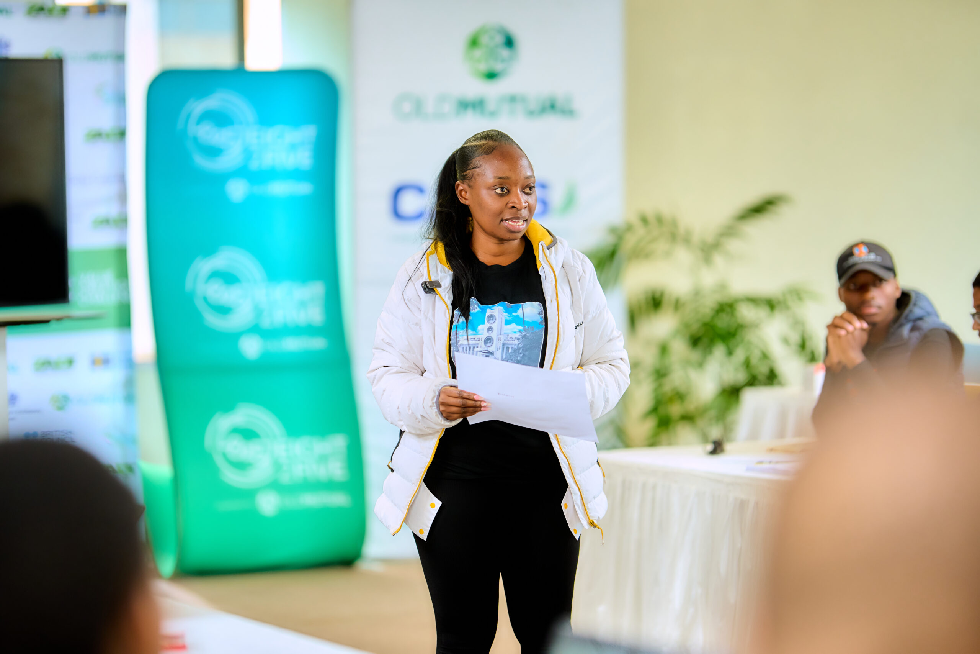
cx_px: 490
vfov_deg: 13.0
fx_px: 2858
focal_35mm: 105
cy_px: 327
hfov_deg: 19.5
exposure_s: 1/160
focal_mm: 105
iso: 640
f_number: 1.4
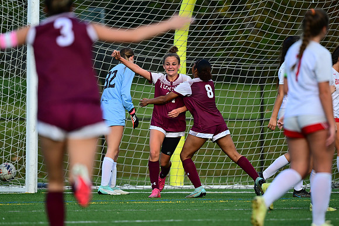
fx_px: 4709
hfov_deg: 4.1
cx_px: 170
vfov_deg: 2.8
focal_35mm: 500
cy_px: 113
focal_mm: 500
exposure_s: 1/2000
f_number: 5.6
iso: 1400
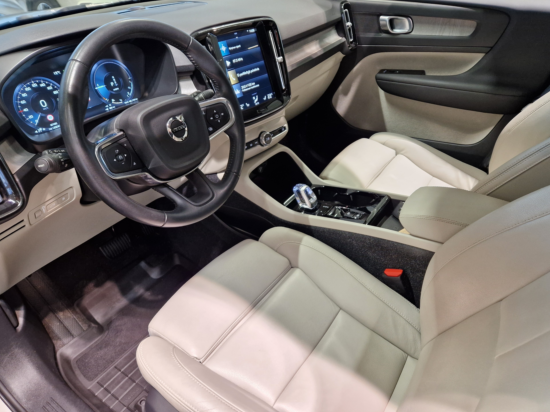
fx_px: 381
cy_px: 198
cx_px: 271
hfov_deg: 71.6
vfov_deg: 56.8
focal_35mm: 24
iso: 250
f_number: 1.8
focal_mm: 5.4
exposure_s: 1/100
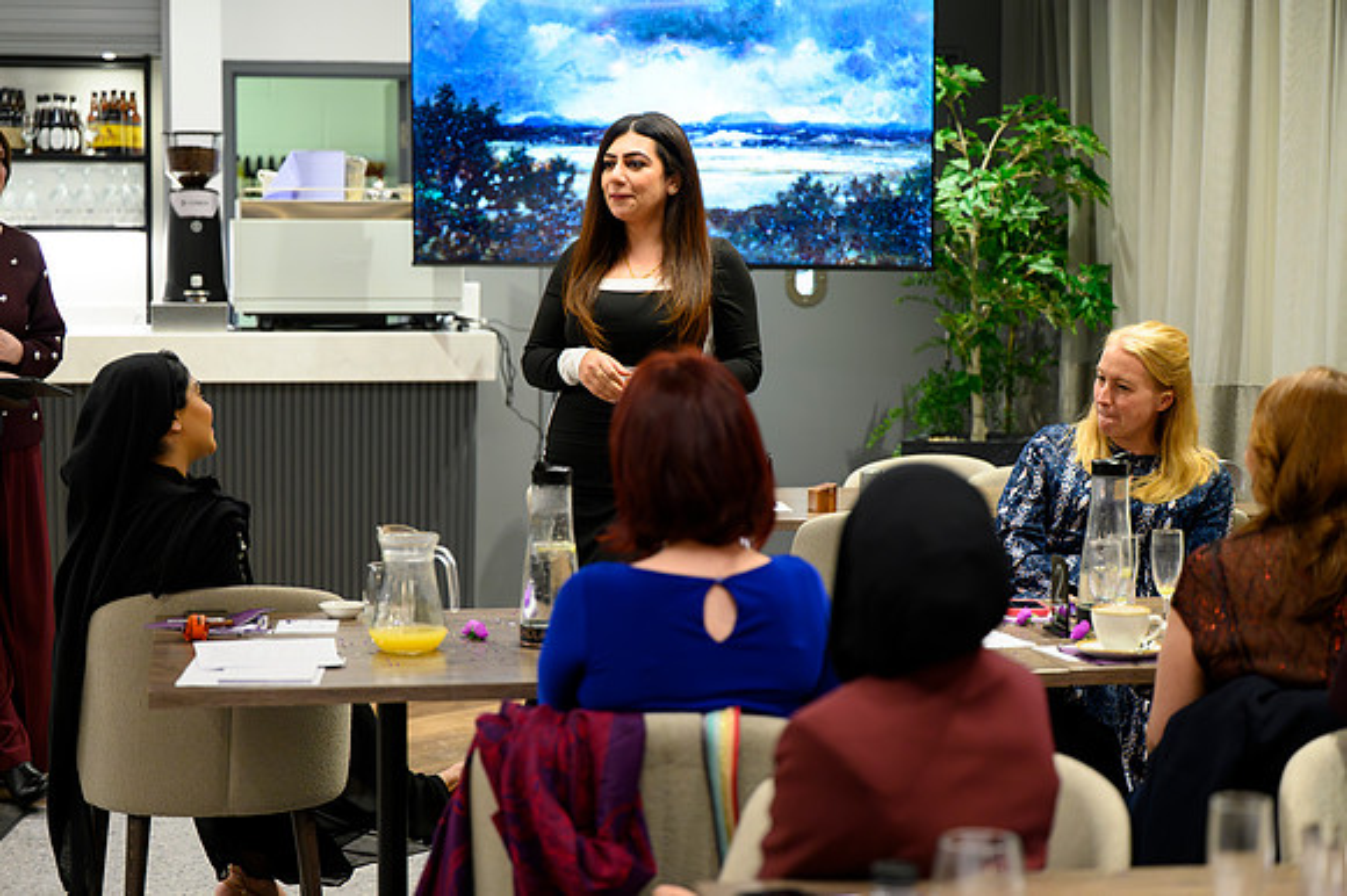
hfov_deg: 28.6
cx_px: 674
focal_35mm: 71
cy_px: 448
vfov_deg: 19.3
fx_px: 2642
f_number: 2.8
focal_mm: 70
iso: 2500
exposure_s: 1/200
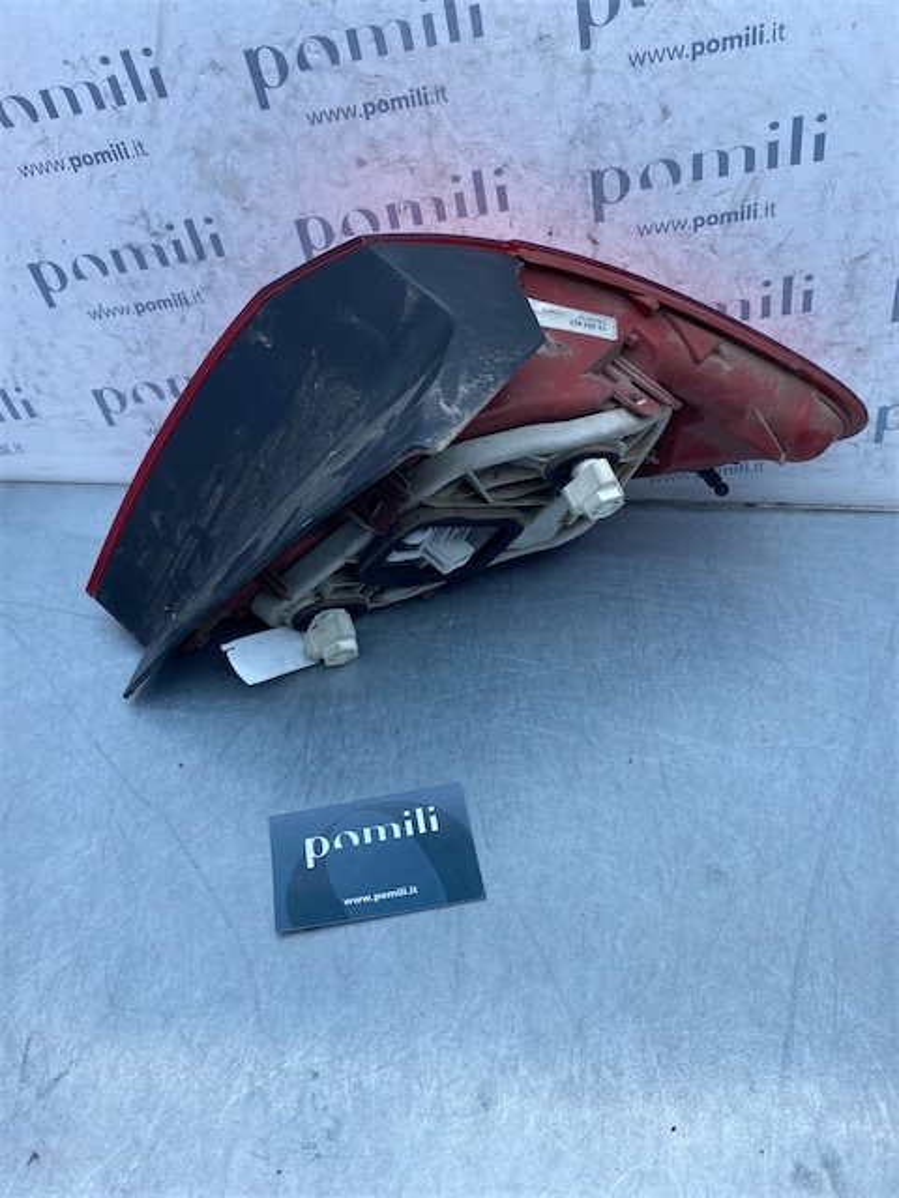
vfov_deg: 67.3
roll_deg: +1.1
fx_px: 900
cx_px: 450
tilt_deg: -43.7
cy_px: 599
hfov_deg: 53.1
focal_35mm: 26
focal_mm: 4.25
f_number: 1.8
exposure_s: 1/733
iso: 32
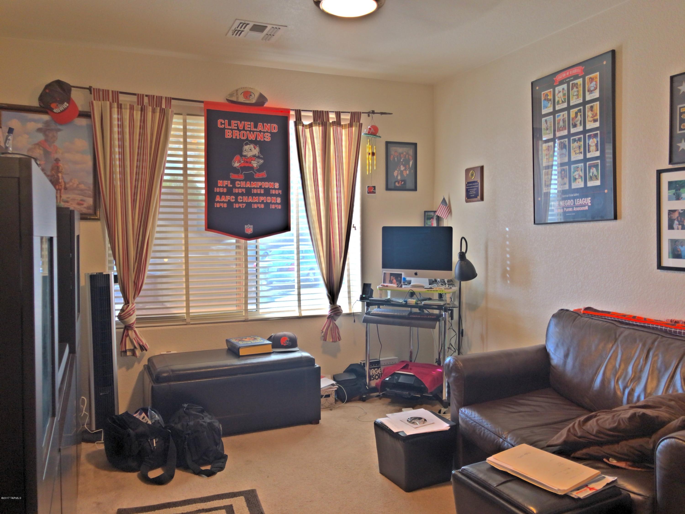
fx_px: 554
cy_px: 257
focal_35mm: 28
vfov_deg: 49.7
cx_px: 342
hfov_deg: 63.4
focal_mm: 3.99
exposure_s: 1/30
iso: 125
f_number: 1.8
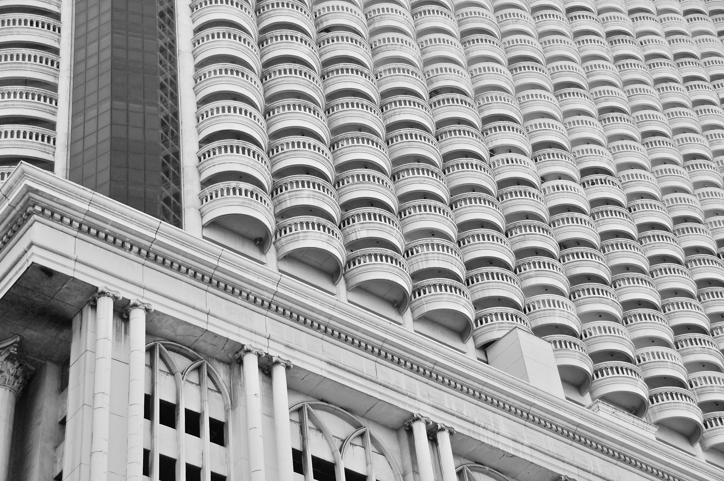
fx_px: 1447
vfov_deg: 18.9
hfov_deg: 28.1
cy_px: 240
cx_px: 362
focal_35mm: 72
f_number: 5
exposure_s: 1/800
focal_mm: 48
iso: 200
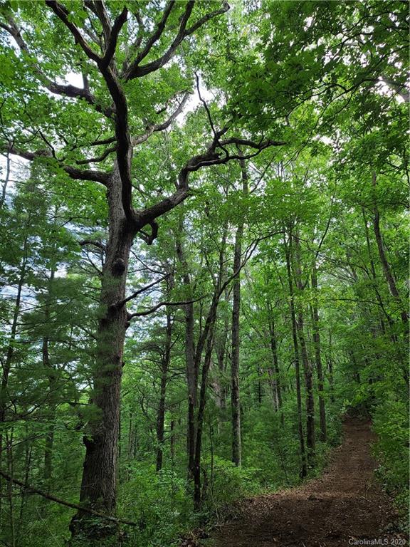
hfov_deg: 54.9
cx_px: 205
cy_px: 274
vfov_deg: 69.4
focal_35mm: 25
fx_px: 395
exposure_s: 1/120
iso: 40
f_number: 1.8
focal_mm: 7
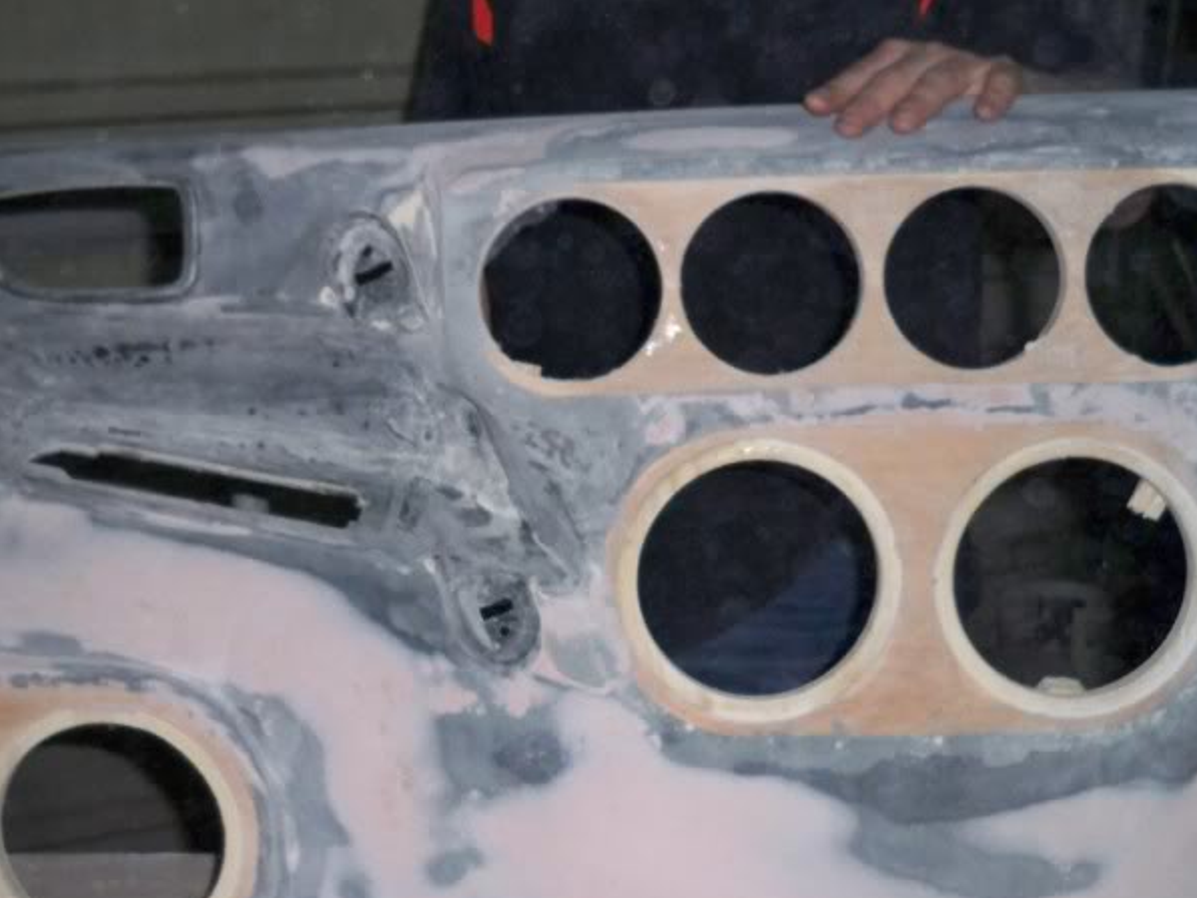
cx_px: 509
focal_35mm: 60
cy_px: 575
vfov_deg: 24.3
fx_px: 2075
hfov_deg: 32.1
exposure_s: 1/60
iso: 200
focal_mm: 6.3
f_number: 3.1
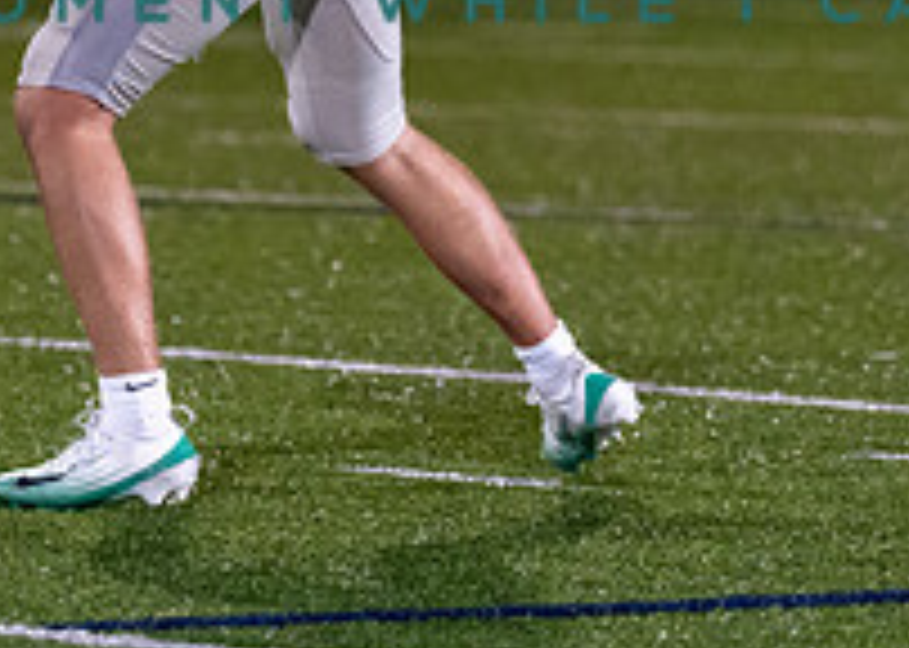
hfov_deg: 2.8
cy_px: -349
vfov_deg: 2.0
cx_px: 172
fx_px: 18317
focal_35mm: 710
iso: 2500
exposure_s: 1/1000
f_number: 2.8
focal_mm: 163
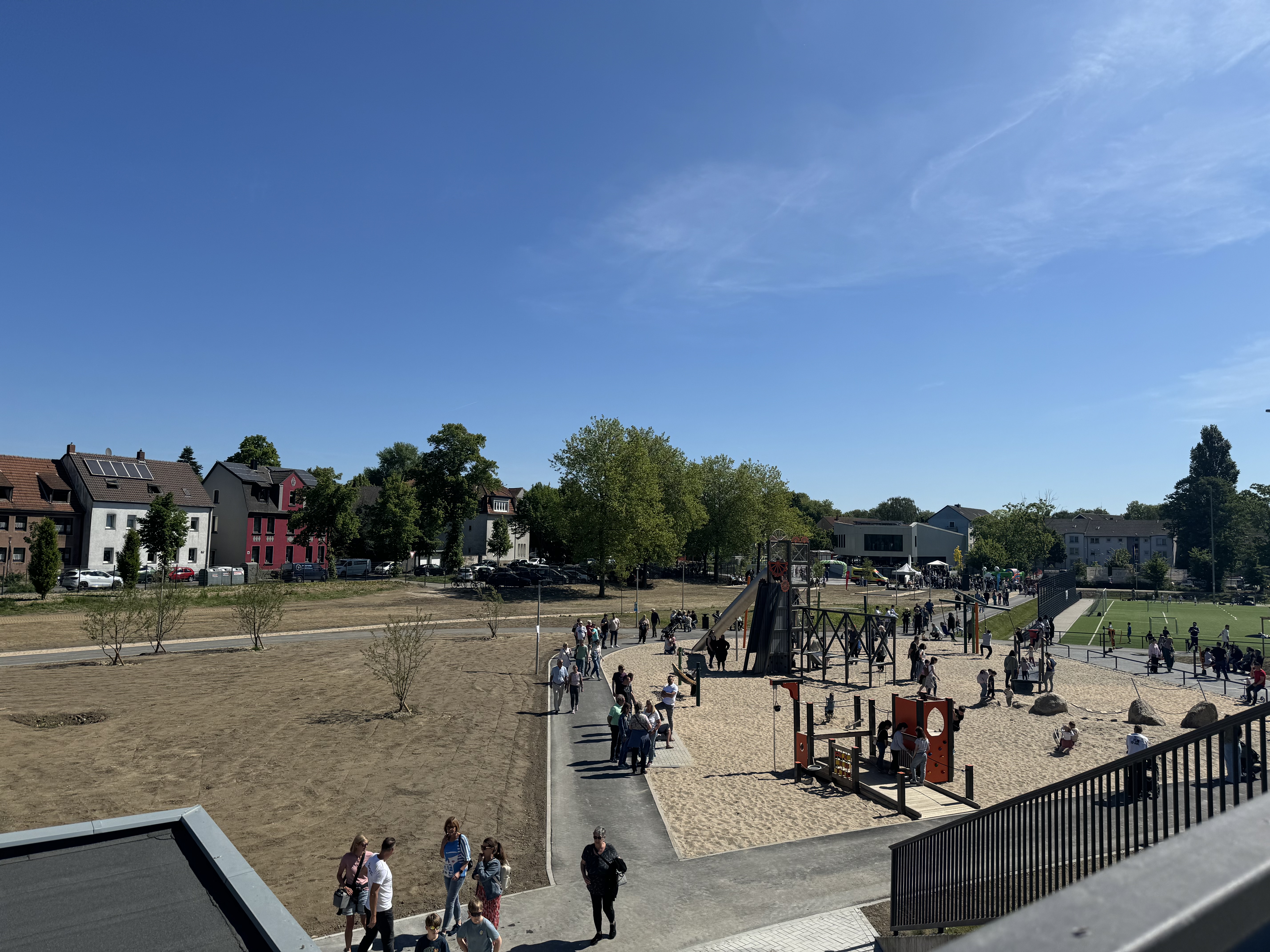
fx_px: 881
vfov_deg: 56.8
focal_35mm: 24
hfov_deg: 71.6
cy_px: 476
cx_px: 635
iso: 80
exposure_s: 1/7092
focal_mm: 6.76
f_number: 1.78
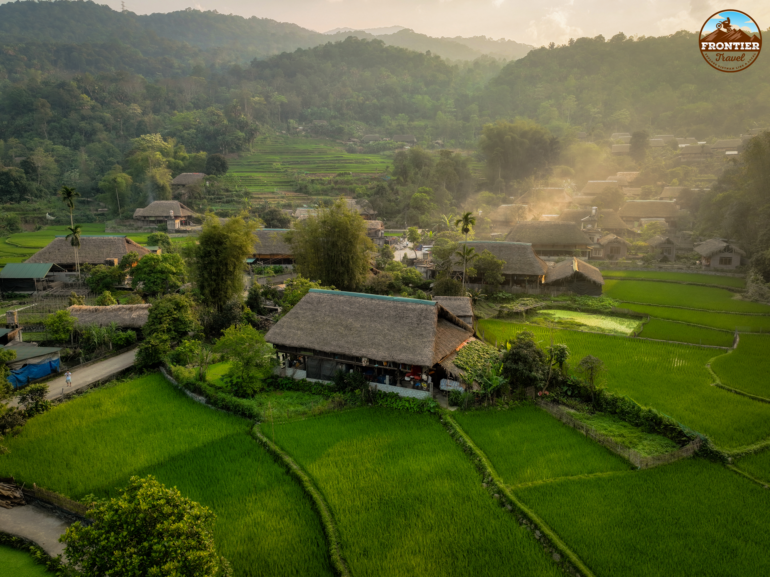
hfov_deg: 71.6
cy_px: 288
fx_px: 534
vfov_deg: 56.8
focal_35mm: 24
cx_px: 385
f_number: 2.8
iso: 400
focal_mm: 12.29
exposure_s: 1/1250
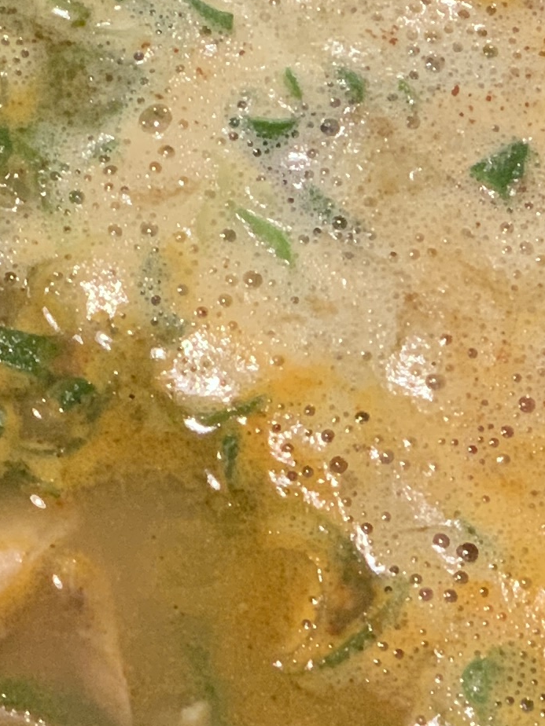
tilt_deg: -54.8
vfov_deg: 8.5
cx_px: -14
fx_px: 4765
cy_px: -358
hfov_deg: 6.5
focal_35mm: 227
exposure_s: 1/60
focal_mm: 6
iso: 400
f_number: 2.4
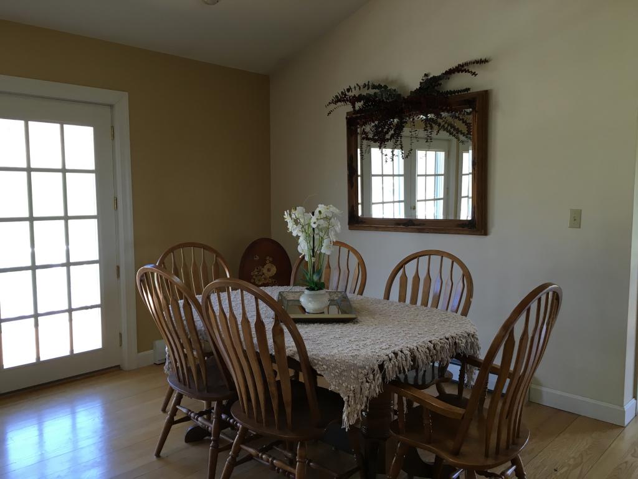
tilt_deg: -5.2
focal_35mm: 29
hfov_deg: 61.7
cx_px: 319
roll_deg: -0.6
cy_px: 240
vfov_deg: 48.2
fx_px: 534
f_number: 2.2
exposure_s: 1/30
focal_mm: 4.15
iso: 50
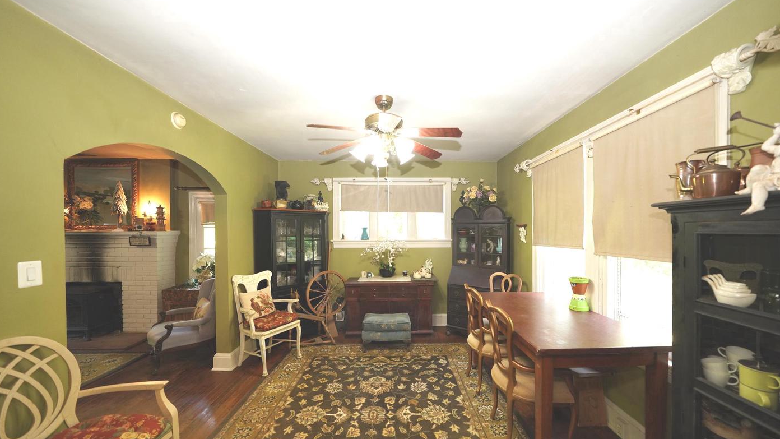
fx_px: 269
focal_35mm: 13
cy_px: 234
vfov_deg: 78.3
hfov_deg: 110.8
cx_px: 397
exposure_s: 1/160
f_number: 2.8
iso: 2000
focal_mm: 12
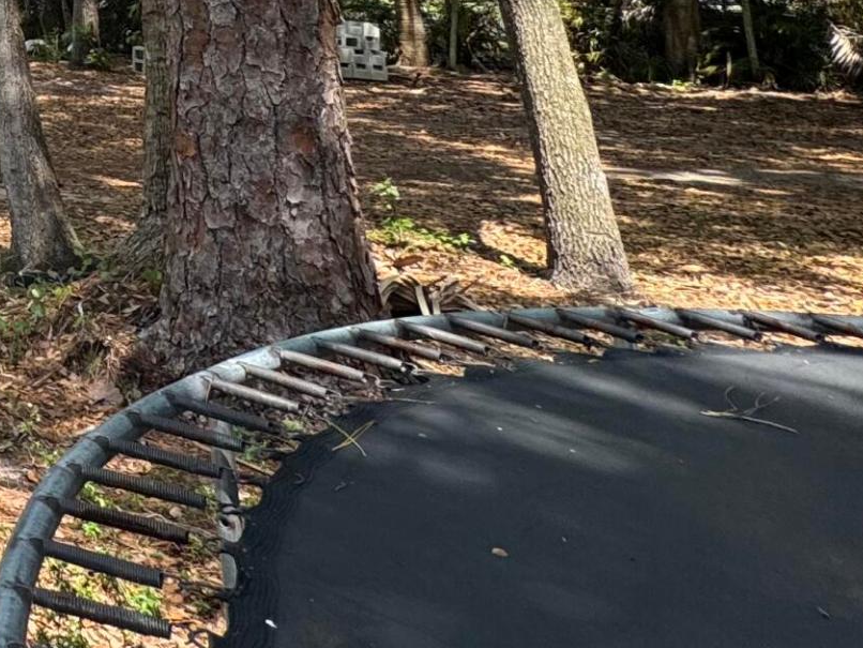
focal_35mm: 50
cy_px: -200
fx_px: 1247
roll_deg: +0.7
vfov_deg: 25.1
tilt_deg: +6.7
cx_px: -560
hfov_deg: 24.6
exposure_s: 1/430
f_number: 2.2
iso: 40
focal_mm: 2.22
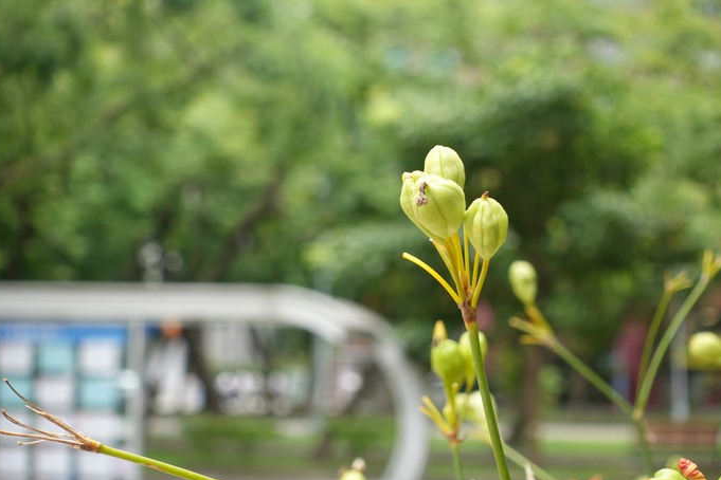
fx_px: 1582
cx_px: 369
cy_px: 250
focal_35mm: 79
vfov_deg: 17.3
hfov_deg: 25.7
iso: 125
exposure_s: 1/125
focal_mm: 25.42
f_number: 4
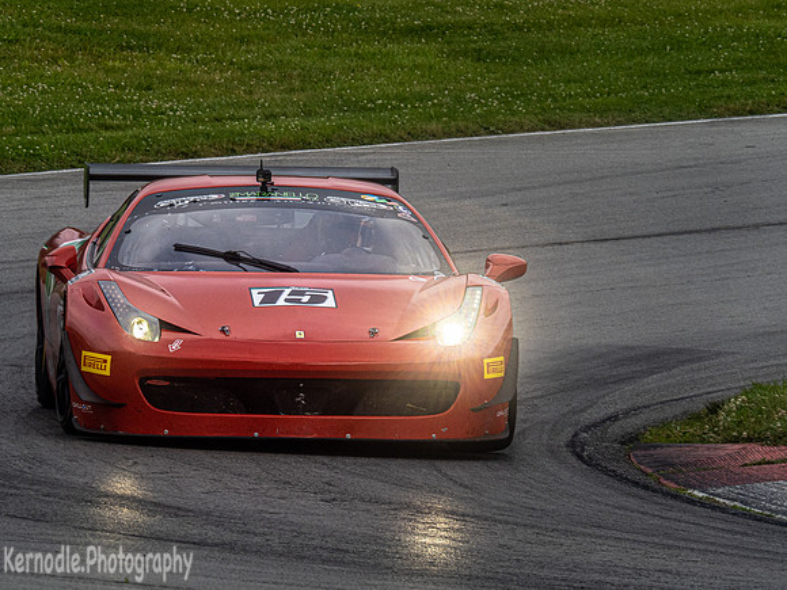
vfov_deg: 3.2
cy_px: 295
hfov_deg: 4.3
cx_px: 351
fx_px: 10596
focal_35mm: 466
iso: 400
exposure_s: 1/250
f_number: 13
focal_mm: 210
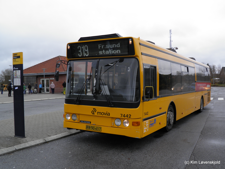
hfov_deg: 52.6
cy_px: 84
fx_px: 227
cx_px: 112
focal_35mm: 35
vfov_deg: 40.7
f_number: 3.1
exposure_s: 1/30
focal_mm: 6.3
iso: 64
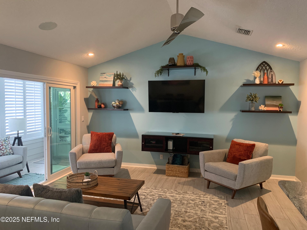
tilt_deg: -3.5
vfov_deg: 53.1
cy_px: 115
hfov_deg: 67.3
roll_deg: -0.3
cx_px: 154
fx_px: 231
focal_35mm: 26
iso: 320
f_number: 1.8
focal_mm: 4.25
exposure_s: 1/40
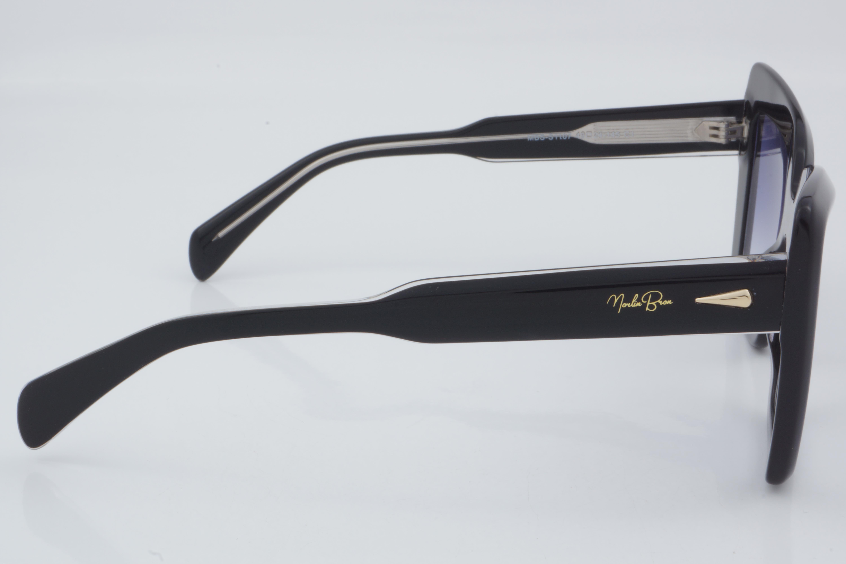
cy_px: 282
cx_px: 423
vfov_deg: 18.2
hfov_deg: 27.0
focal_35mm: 75
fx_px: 1762
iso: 100
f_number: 32
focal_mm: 50
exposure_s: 1/3
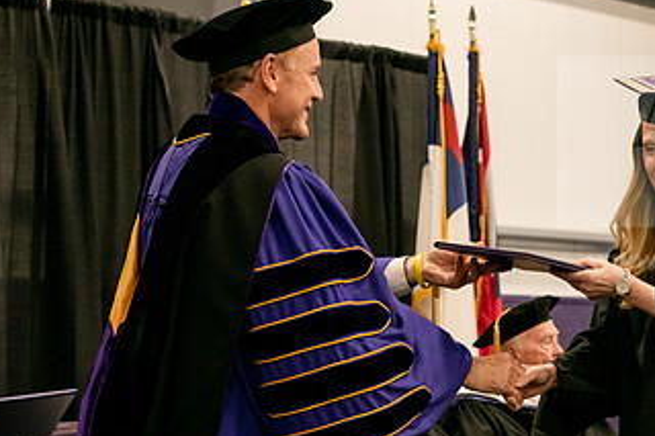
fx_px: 2309
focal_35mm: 127
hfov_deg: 16.1
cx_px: 495
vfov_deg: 10.8
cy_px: 304
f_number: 5.6
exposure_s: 1/200
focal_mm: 70
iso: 1600
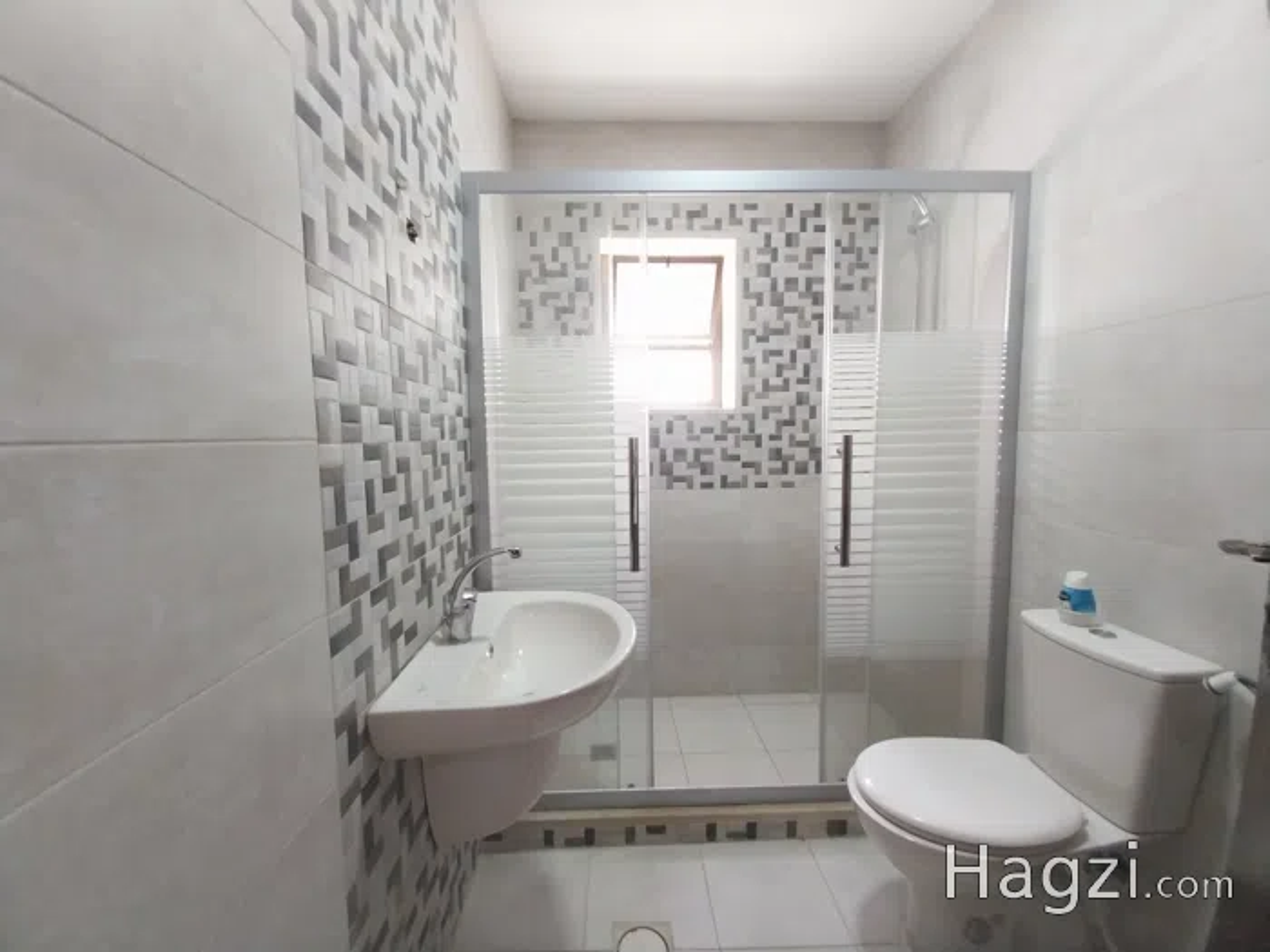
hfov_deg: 106.2
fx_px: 477
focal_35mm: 13
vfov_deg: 89.9
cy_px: 476
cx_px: 635
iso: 200
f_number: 2.2
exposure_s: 1/33
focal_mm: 1.3
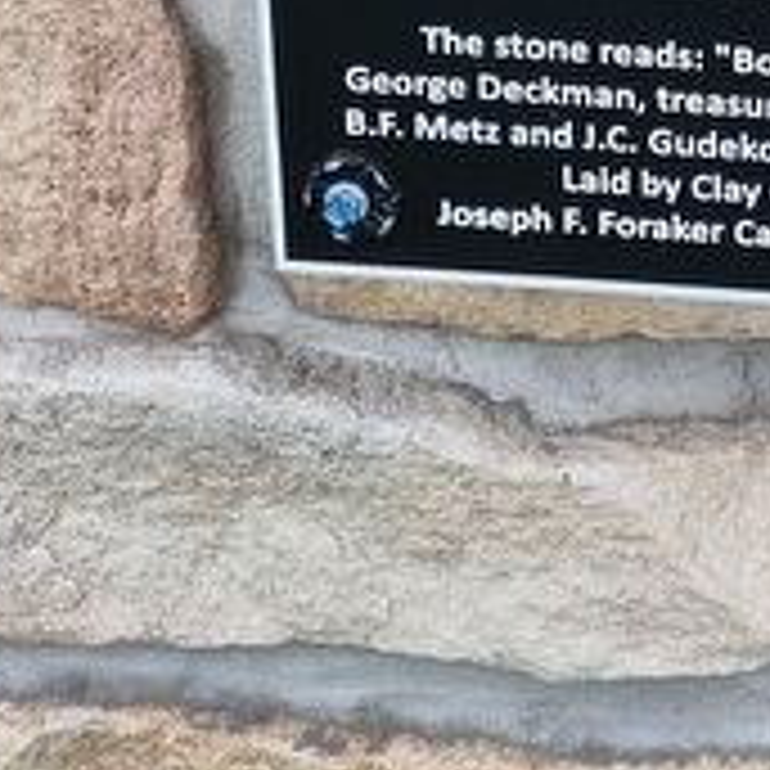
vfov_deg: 15.8
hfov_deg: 17.2
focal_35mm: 95
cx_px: 995
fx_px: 2391
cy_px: -594
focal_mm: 5.56
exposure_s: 1/120
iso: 220
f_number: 1.8
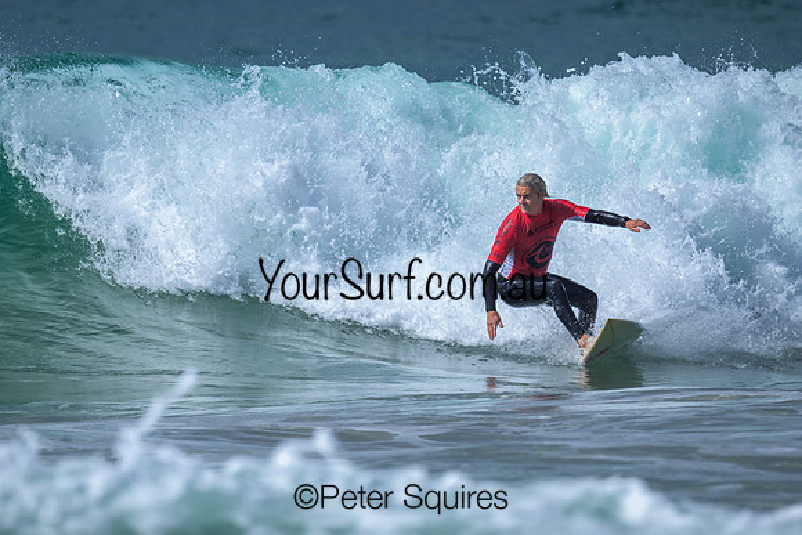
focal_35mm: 1100
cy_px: 270
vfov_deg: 1.3
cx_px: 382
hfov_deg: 1.9
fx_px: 24506
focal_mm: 800
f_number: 6.3
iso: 100
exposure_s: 1/2000
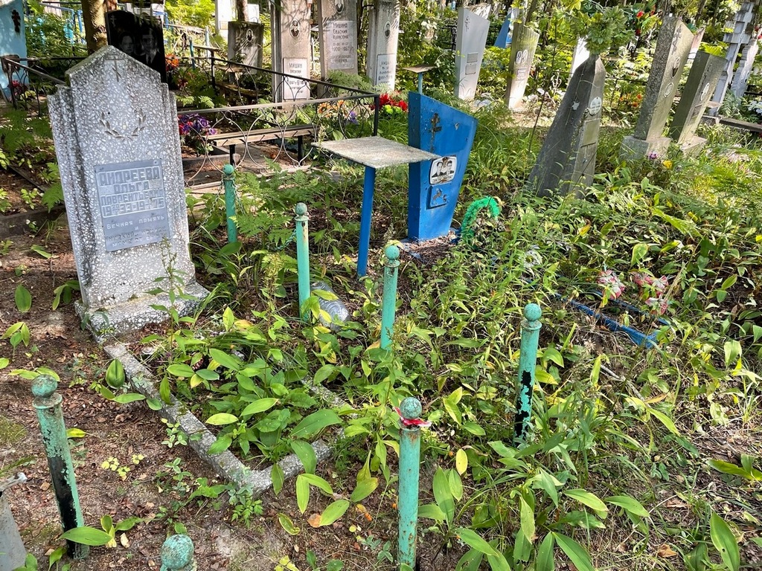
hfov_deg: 67.3
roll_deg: -2.2
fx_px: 572
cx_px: 381
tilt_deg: -23.2
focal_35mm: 26
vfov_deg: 53.1
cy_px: 286
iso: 64
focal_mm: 4.2
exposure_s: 1/121
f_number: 1.6
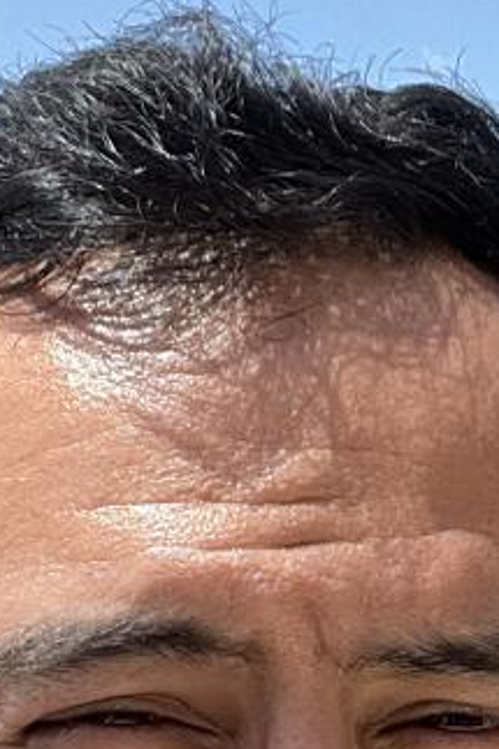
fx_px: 2893
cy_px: 763
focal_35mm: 139
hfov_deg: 9.5
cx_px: 812
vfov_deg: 14.5
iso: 25
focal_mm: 2.71
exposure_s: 1/557
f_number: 2.2
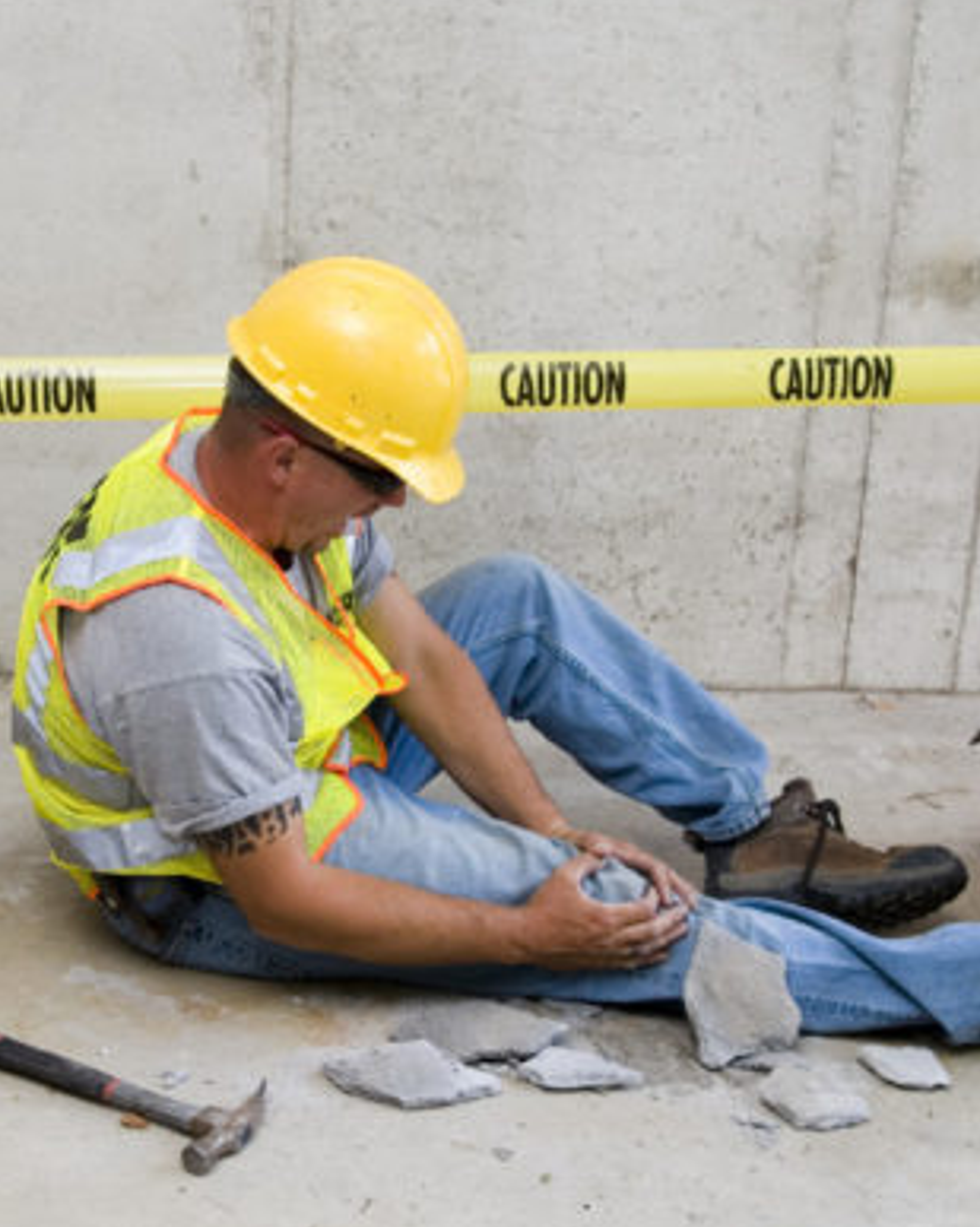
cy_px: 666
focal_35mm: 54
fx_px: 1960
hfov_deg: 27.8
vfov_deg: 34.7
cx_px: 278
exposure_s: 1/60
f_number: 4
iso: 100
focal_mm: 22
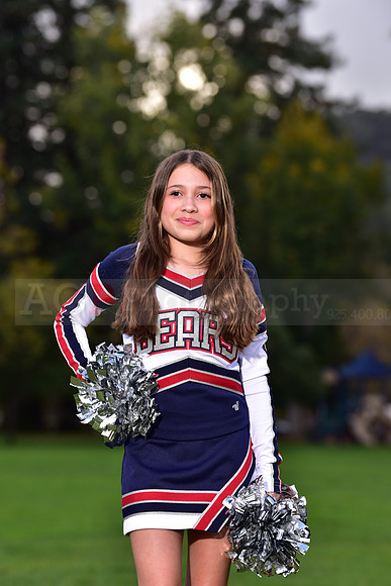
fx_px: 2361
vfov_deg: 14.2
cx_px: 196
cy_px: 293
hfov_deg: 9.5
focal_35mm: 145
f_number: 5
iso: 160
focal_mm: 145
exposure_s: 1/250
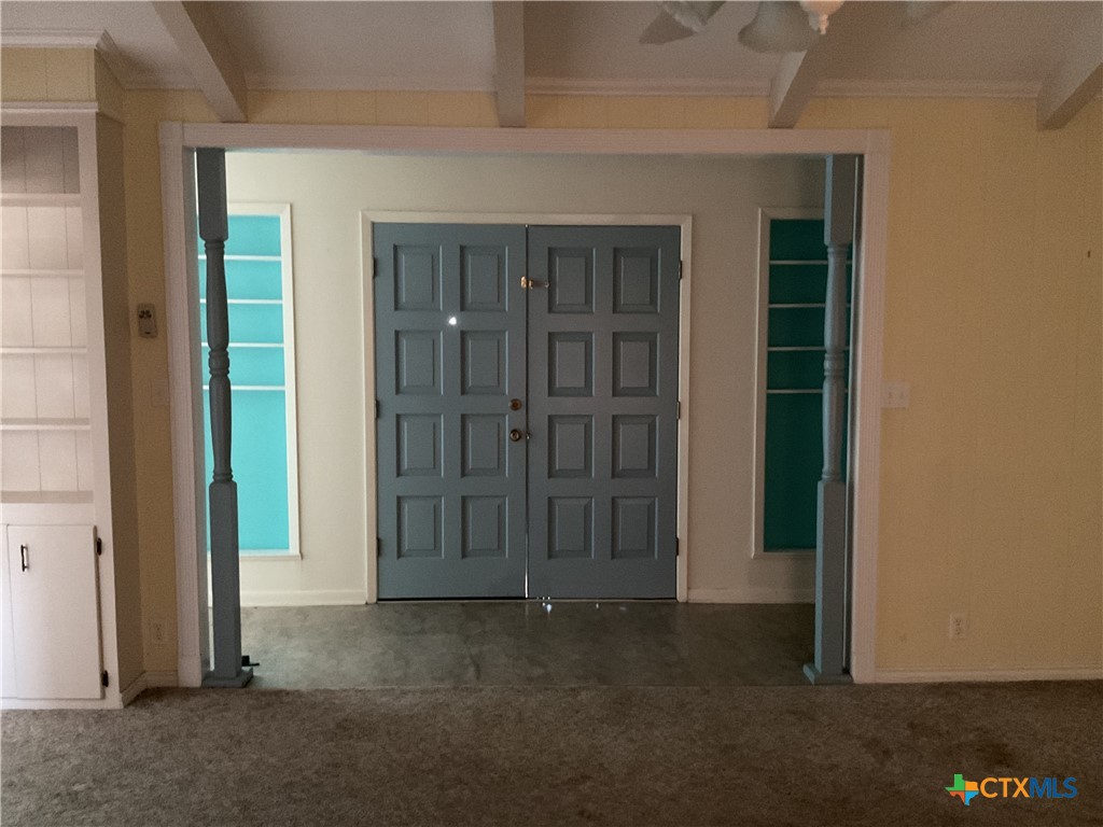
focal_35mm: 29
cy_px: 414
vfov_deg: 48.2
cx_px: 552
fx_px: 924
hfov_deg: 61.7
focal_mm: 3
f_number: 1.8
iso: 500
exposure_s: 1/20
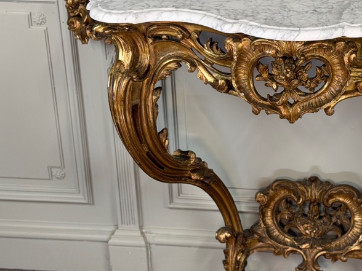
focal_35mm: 98
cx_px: 305
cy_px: 117
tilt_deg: -24.0
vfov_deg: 15.1
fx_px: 1025
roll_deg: +1.1
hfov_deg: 19.8
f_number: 1.78
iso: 125
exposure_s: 1/50
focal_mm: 6.76
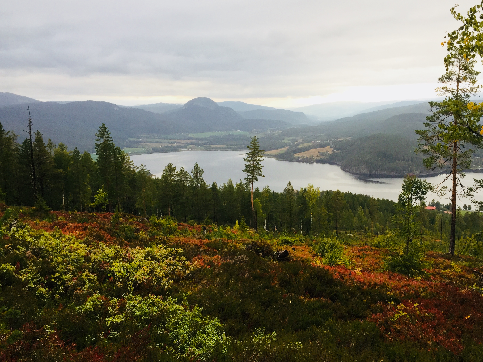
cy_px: 195
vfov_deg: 41.8
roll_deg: +1.7
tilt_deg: -9.2
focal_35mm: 34
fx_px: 474
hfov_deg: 53.9
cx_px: 266
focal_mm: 4.15
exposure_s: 1/100
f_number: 2.2
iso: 40
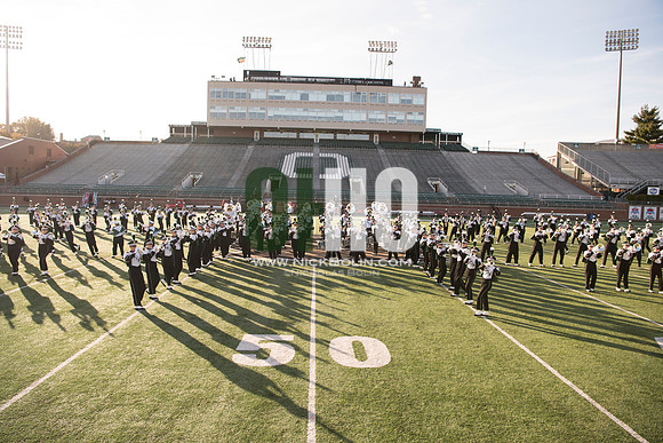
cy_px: 222
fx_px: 442
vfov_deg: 53.2
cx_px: 332
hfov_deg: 73.7
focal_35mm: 24
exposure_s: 1/640
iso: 320
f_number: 5
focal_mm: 24
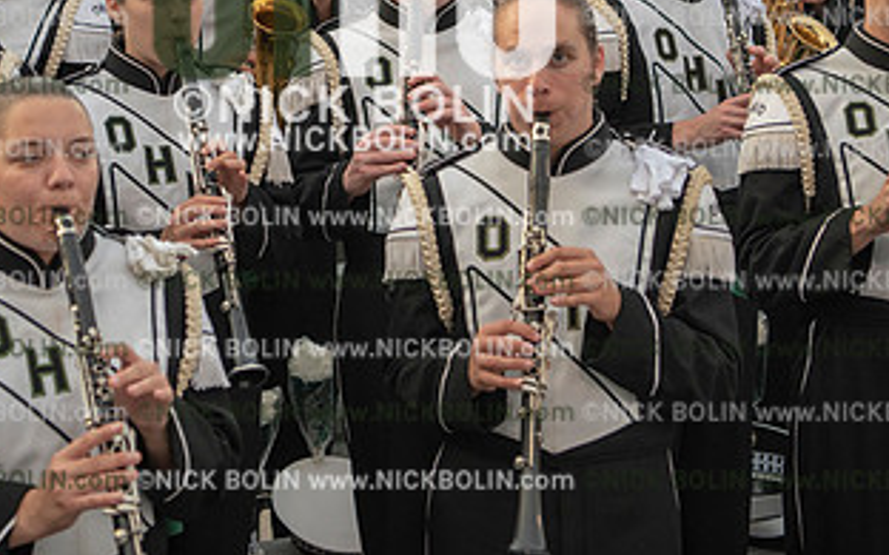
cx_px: 353
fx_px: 2205
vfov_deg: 14.2
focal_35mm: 91
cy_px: 18
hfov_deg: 22.8
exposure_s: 1/800
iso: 800
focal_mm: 48
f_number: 3.2
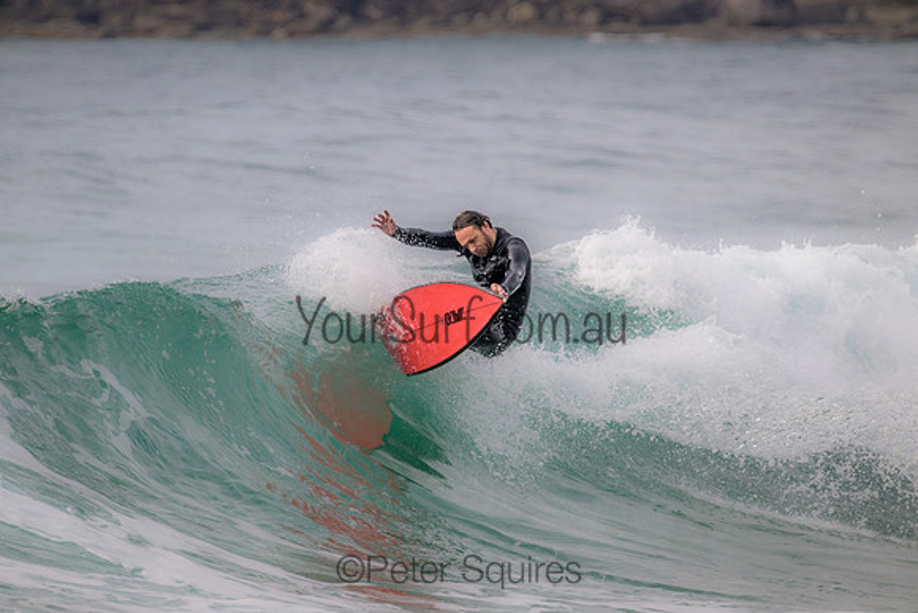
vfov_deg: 1.7
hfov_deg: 2.6
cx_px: 459
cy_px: 306
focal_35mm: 800
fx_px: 20404
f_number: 11
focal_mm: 800
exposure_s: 1/2000
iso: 1800
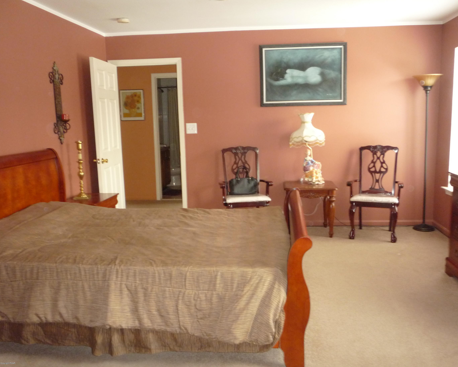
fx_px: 434
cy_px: 187
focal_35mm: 32
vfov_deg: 45.8
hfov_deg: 55.6
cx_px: 243
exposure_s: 1/8
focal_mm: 5.2
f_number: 3.3
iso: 400
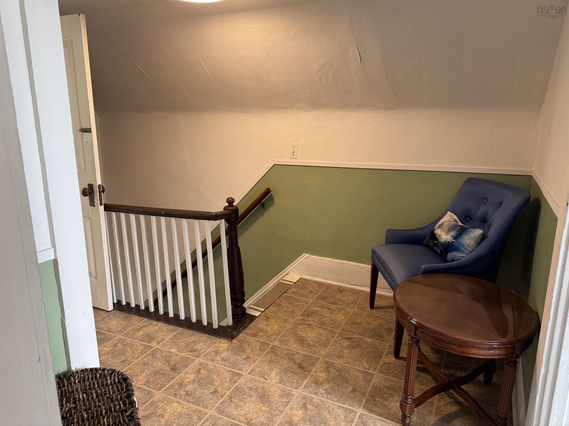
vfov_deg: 56.8
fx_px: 394
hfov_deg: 71.6
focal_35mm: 24
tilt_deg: -12.4
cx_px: 284
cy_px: 213
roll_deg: -0.4
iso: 125
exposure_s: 1/60
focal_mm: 6.76
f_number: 1.78
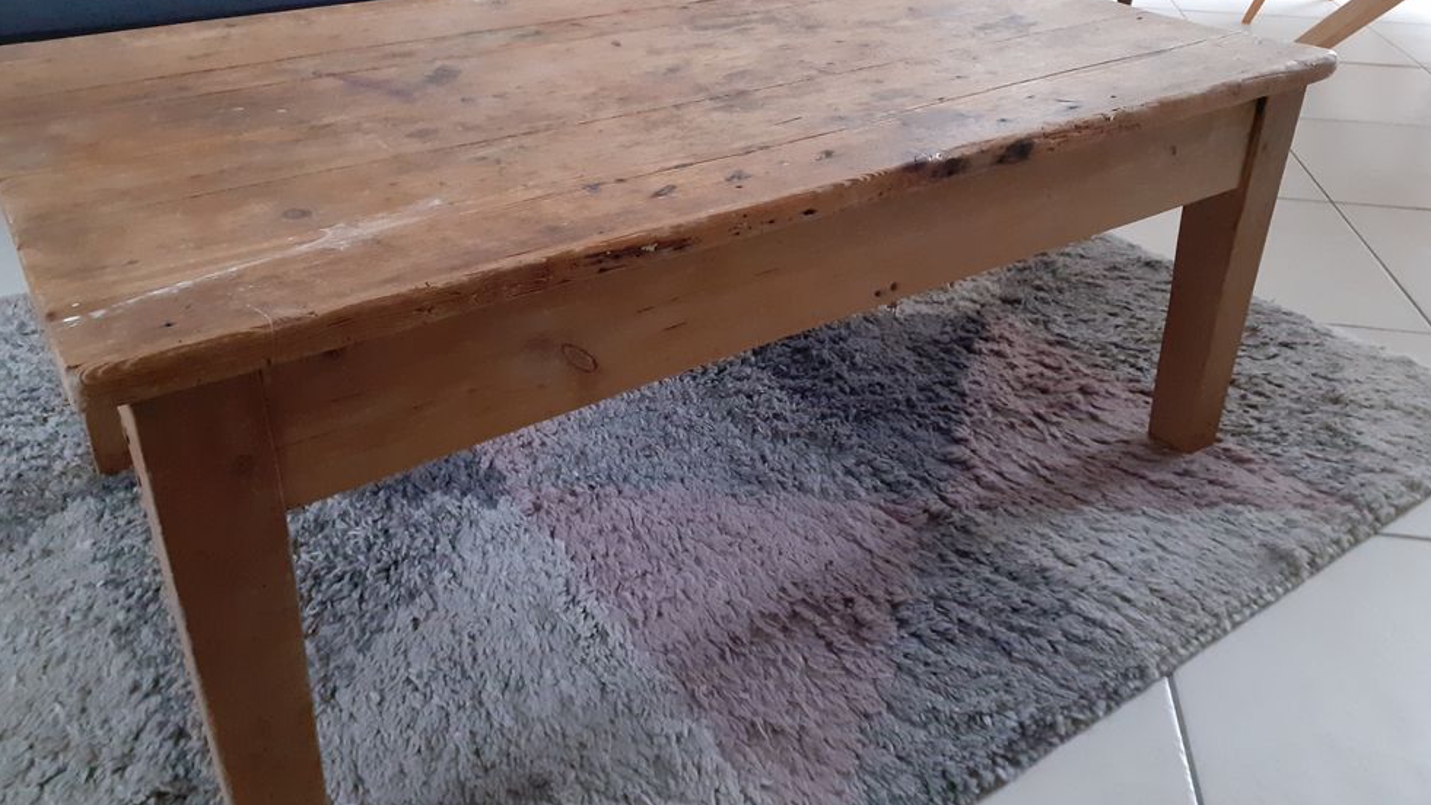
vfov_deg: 38.5
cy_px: 268
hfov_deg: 64.3
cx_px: 722
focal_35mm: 30
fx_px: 1138
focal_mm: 3.6
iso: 500
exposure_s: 1/25
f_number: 1.9
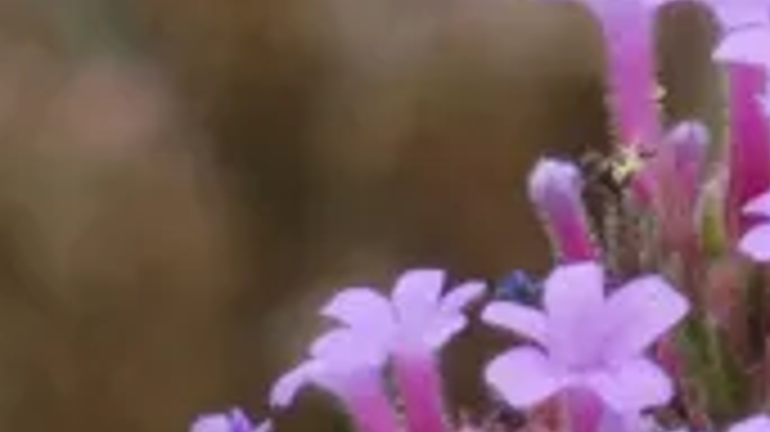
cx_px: 1270
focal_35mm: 1794
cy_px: 126
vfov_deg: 0.7
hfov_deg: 1.2
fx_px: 36612
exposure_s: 1/100
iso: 250
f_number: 5.6
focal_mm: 78.8
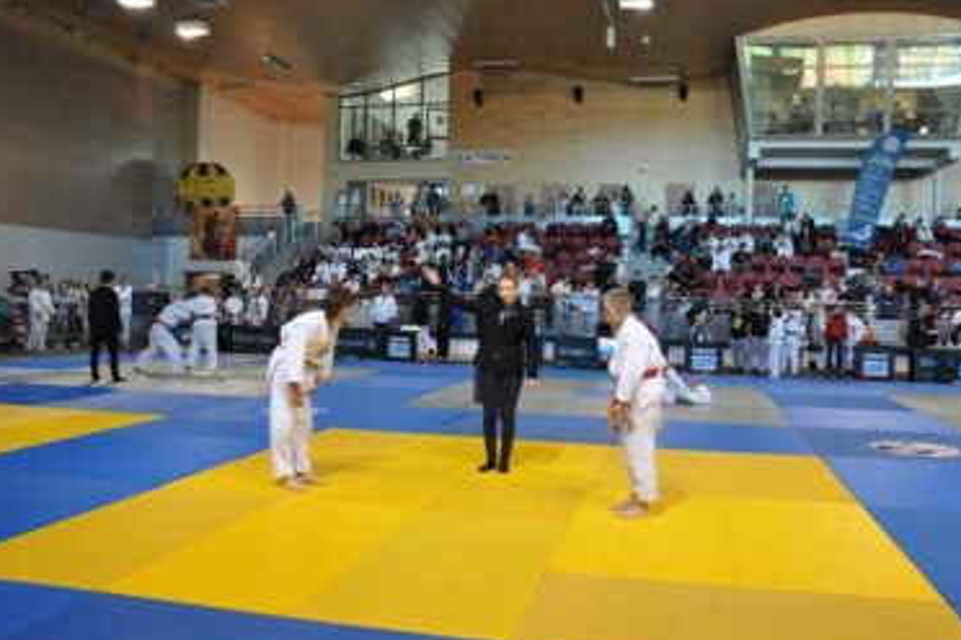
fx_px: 774
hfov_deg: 63.6
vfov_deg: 45.0
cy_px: 317
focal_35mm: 29
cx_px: 504
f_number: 5.6
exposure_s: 1/125
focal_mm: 18
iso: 2000
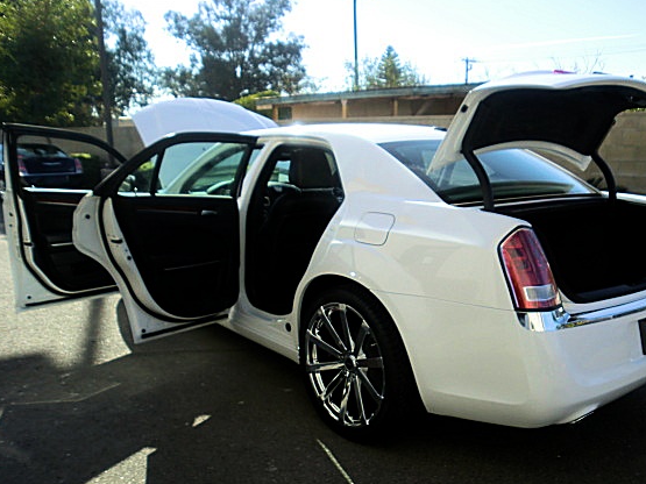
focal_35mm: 30
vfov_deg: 46.7
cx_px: 361
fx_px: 560
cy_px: 271
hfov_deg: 59.8
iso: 64
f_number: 2.6
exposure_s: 1/640
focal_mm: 4.65
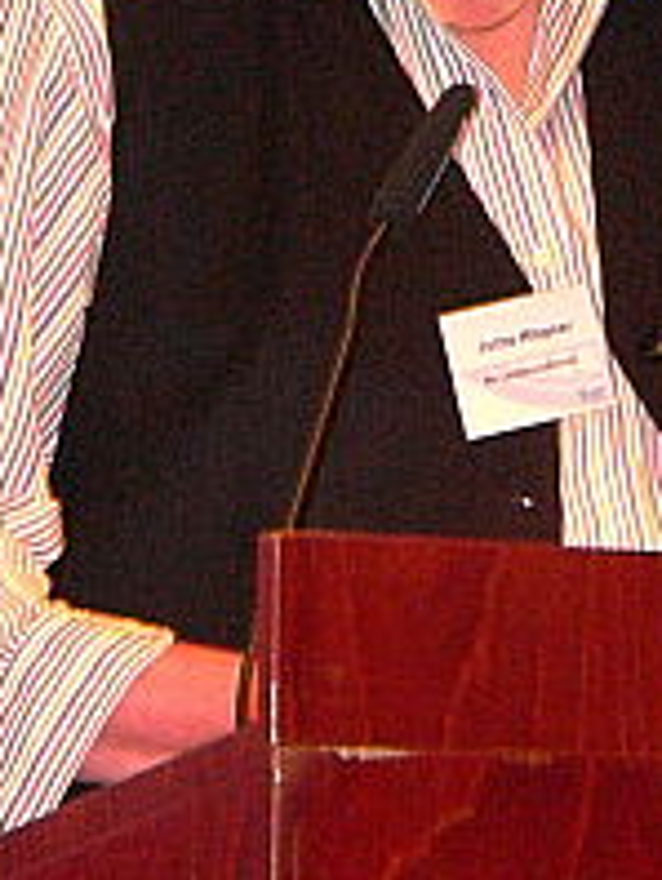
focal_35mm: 504
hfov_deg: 3.0
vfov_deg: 3.9
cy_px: 76
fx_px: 12824
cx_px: 395
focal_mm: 41.7
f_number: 2.8
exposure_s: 1/60
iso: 400
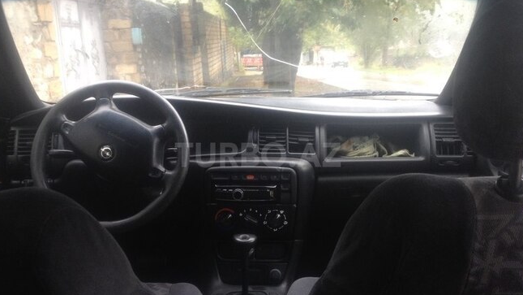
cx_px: 258
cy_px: 155
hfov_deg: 51.6
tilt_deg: -14.9
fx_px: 541
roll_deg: +4.9
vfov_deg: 30.4
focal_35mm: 39
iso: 80
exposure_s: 1/20
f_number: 2.4
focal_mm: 4.28
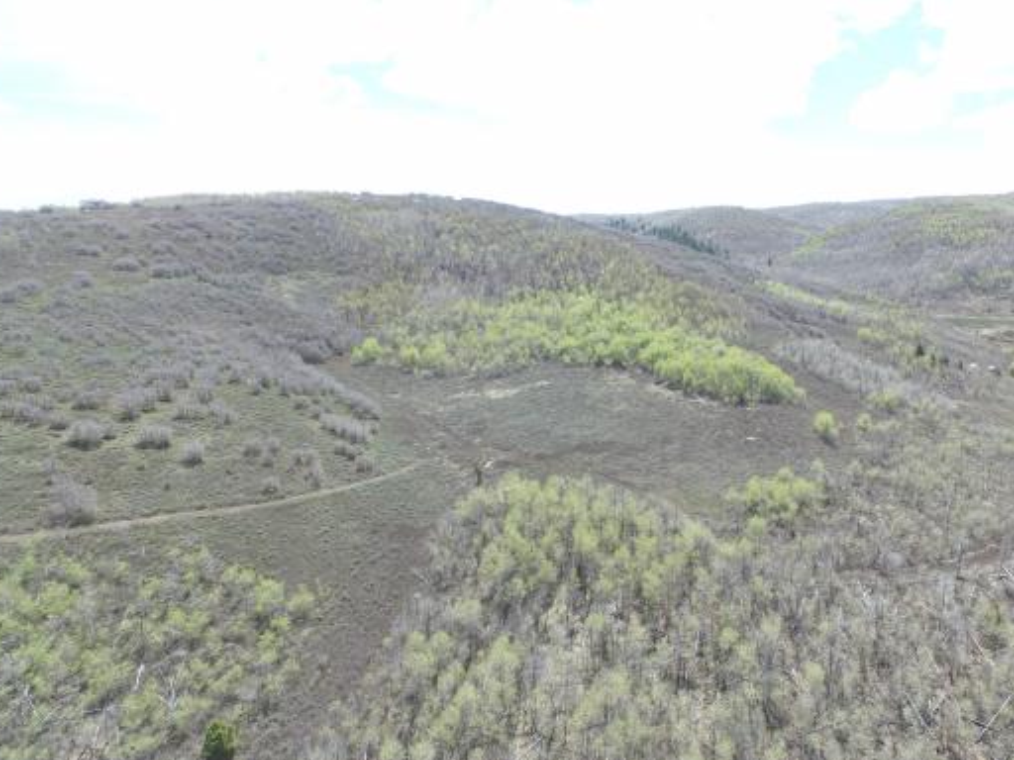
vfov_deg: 54.9
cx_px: 604
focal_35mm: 25
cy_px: 378
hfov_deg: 68.8
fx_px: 732
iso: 100
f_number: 2.8
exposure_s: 1/428
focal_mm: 3.61
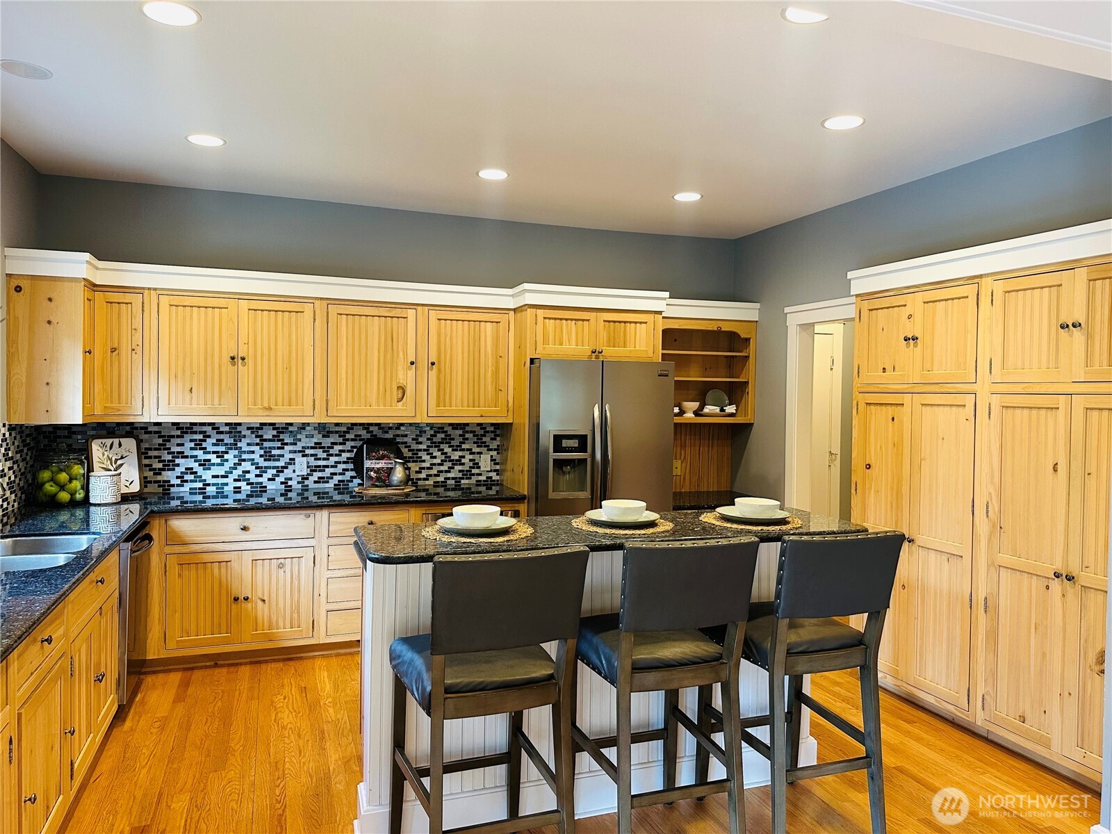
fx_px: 771
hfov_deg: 71.6
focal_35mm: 24
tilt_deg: -0.7
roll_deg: -0.9
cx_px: 556
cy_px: 417
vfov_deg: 56.8
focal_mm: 6.86
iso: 250
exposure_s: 1/60
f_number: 1.78
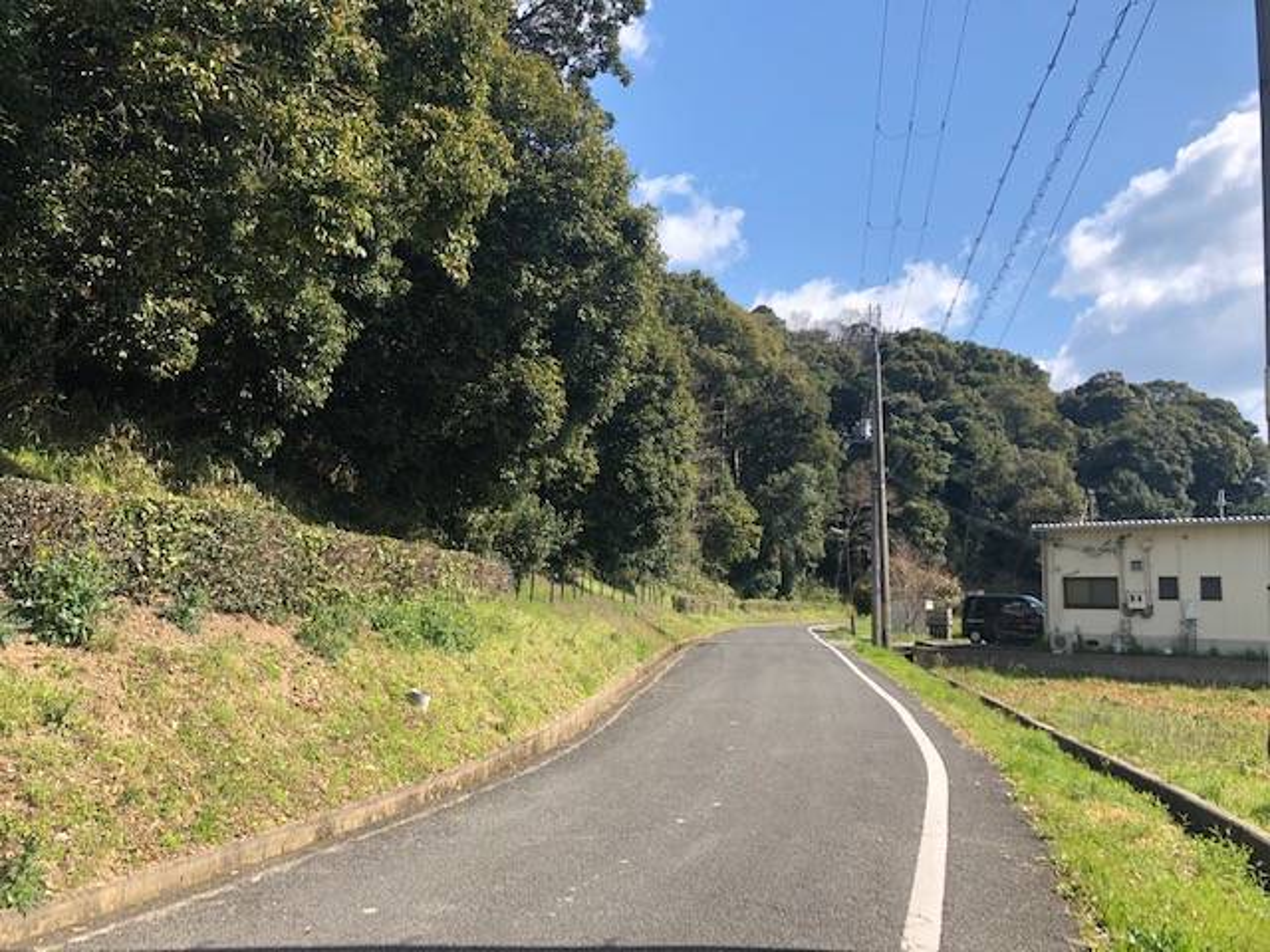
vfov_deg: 49.7
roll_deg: +2.1
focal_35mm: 28
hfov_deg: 63.4
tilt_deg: +8.1
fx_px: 1027
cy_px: 476
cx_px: 635
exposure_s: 1/1263
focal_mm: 3.99
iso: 20
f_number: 1.8
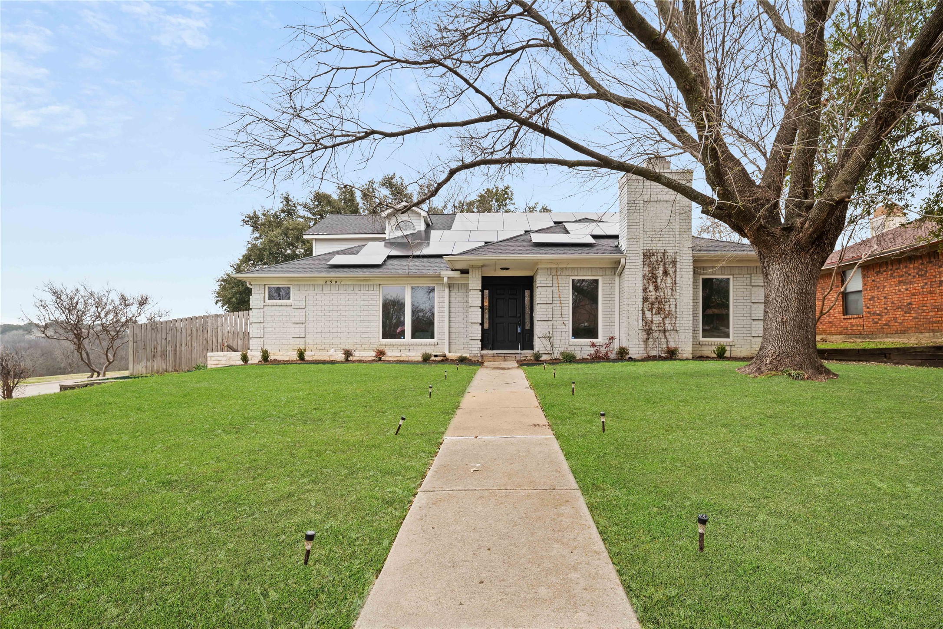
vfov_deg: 67.4
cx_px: 472
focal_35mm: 18
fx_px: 471
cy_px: 314
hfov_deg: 90.0
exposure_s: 1/25
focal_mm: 18
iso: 100
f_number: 11
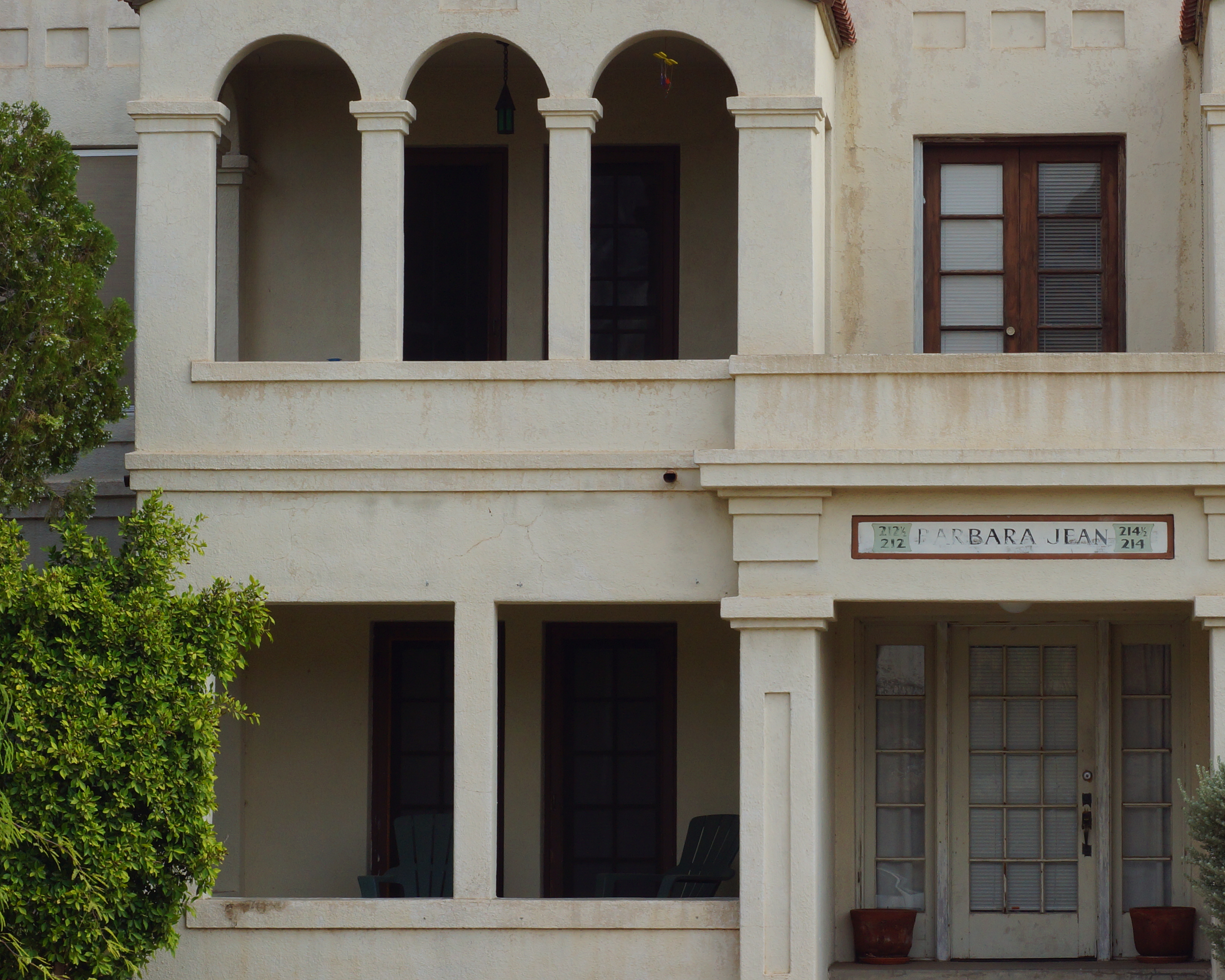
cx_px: 982
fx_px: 4677
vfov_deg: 12.0
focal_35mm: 129
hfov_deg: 14.8
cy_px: 399
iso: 100
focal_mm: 50
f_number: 11
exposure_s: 1/125
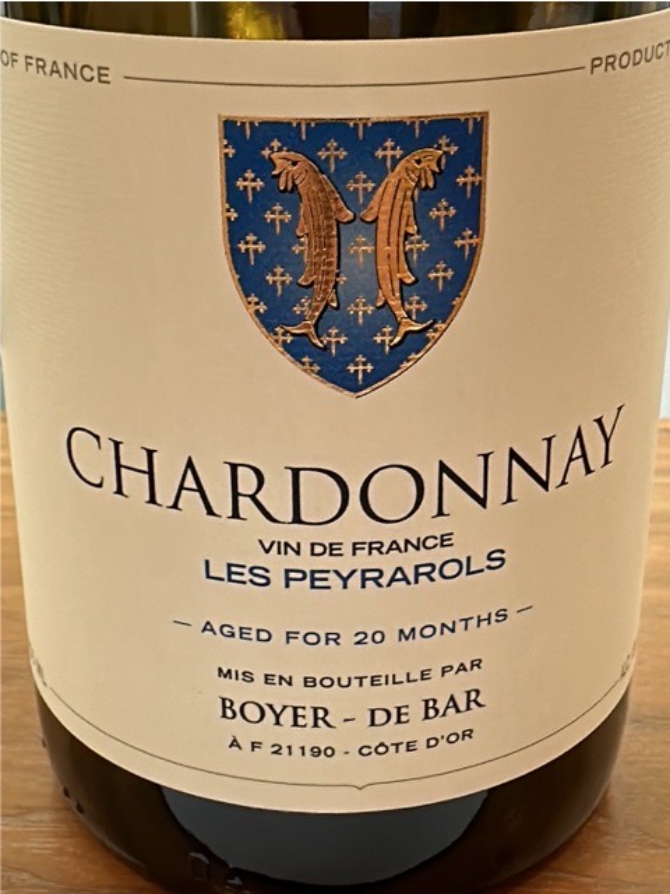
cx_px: 335
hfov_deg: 49.7
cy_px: 447
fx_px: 723
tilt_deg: -22.1
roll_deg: -0.6
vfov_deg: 63.4
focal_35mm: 28
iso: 50
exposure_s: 1/40
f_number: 2.2
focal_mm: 2.22
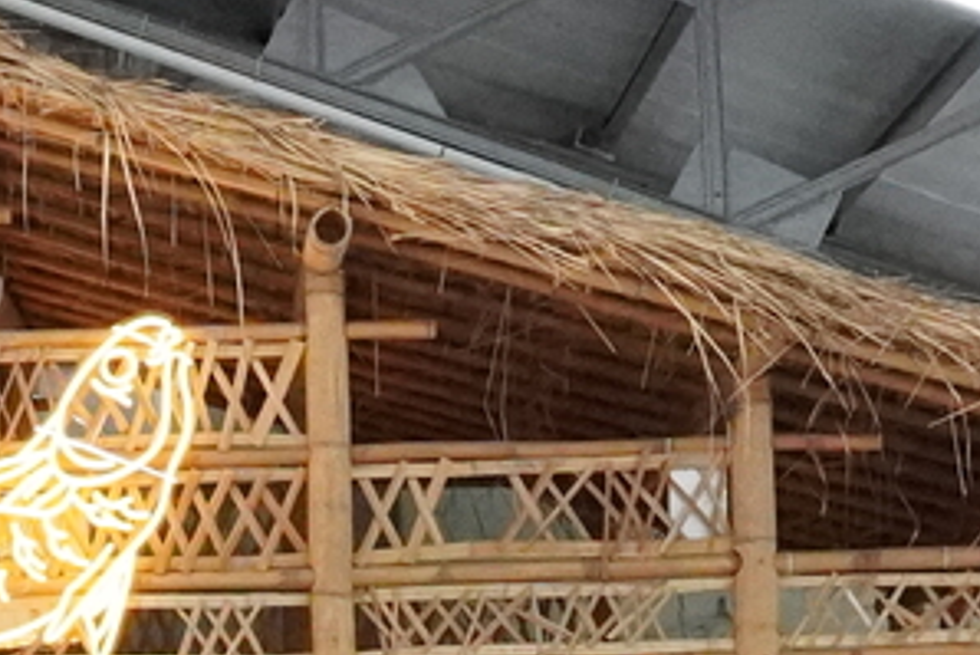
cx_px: 13
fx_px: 4439
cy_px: 1109
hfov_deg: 12.5
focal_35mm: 163
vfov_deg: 8.2
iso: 5000
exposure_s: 1/800
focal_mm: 18
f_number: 3.5
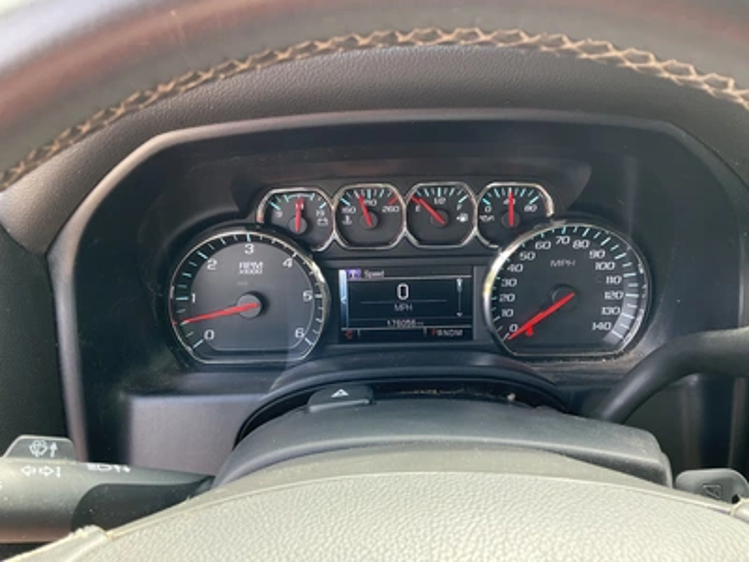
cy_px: 281
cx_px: 374
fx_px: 627
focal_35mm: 29
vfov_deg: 48.2
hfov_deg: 61.7
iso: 64
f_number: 1.8
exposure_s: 1/122
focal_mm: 3
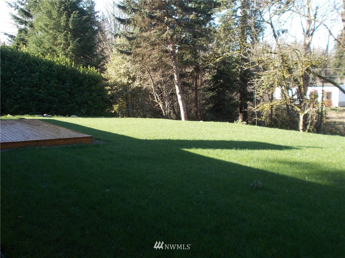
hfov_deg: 47.9
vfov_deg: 36.8
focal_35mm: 39
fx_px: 389
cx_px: 172
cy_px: 129
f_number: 3.9
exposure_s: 1/80
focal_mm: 6.9
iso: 80
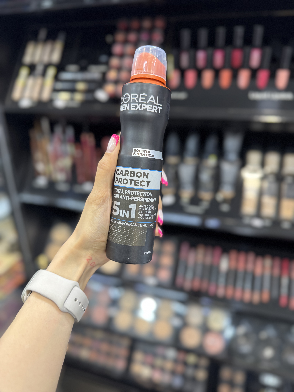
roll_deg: +0.5
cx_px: 147
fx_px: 272
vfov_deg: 71.6
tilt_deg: -23.2
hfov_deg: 56.8
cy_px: 196
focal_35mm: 24
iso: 125
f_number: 1.78
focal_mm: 6.76
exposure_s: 1/50
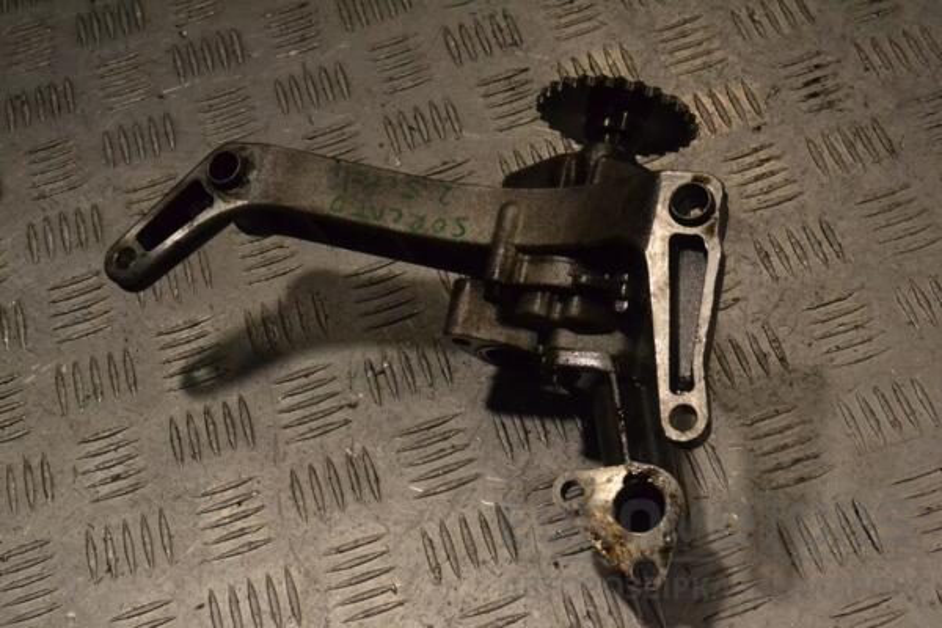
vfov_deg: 22.6
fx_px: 1570
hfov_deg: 33.4
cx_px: 471
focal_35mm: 60
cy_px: 314
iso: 3200
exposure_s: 1/800
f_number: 14
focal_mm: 40
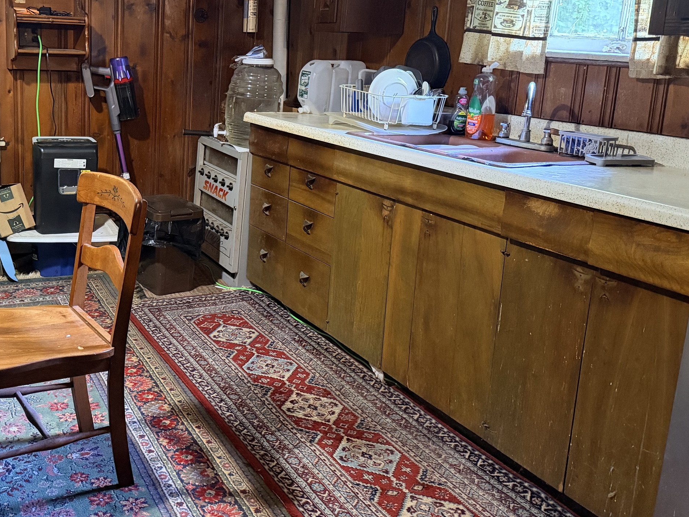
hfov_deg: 46.7
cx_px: 201
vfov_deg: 36.7
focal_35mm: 39
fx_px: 776
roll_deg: -2.1
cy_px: 210
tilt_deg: -12.5
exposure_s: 1/40
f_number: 1.78
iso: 1000
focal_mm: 6.76
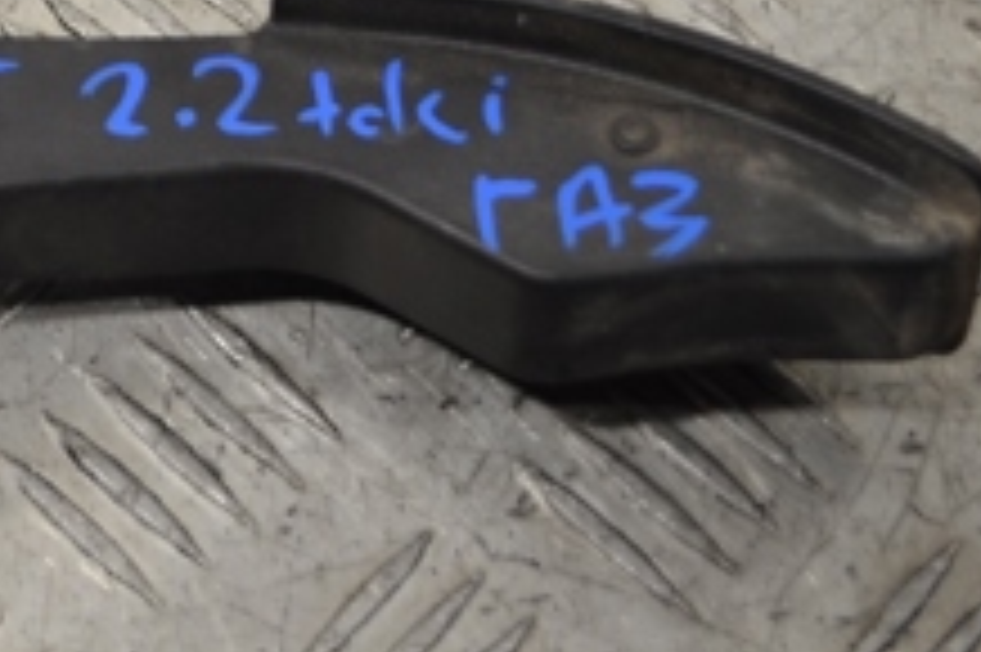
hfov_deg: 14.0
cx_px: -320
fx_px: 3839
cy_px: -292
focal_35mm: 141
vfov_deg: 9.5
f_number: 4.8
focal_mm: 32
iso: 125
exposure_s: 1/30
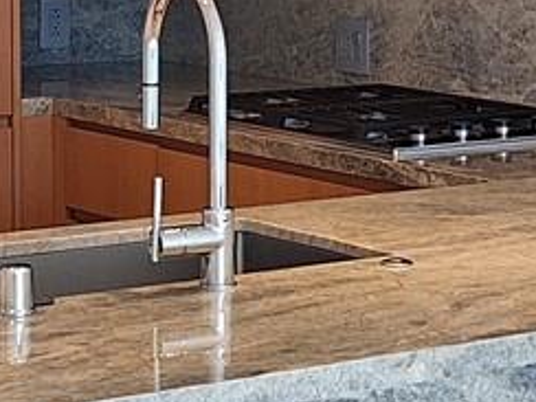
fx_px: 2338
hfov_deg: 12.9
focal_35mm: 151
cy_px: 116
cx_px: 576
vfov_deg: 9.8
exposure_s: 1/120
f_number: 1.8
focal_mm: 5.54
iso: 64
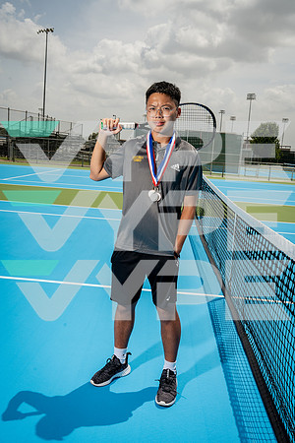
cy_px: 222
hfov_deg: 37.9
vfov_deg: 54.4
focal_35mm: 35
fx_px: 430
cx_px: 148
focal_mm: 35
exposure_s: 1/200
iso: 100
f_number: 11
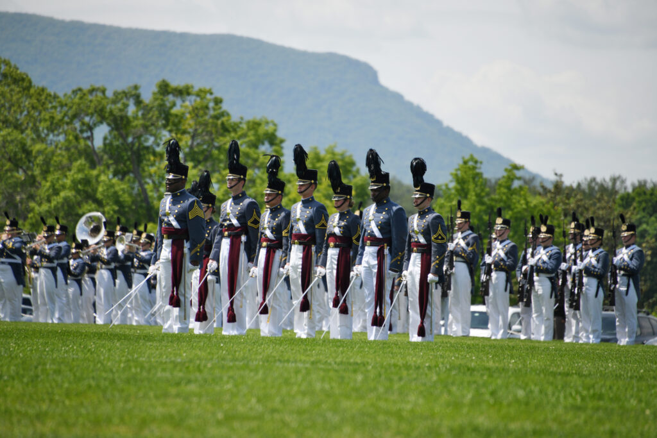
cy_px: 219
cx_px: 328
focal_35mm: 300
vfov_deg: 4.6
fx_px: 5475
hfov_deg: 6.9
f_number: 5.6
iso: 200
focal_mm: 300
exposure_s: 1/1000
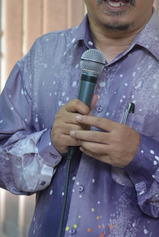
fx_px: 1336
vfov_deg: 10.2
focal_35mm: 202
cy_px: 87
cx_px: 101
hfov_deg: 6.8
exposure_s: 1/160
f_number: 2.8
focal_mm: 70
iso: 1000
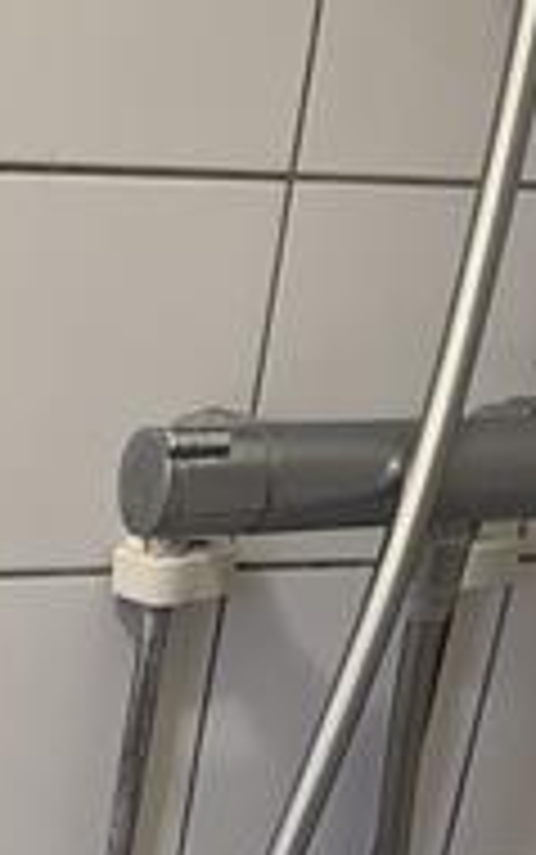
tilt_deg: -30.2
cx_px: -270
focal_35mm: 87
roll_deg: -2.0
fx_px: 2030
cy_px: 1314
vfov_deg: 20.2
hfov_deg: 14.1
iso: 320
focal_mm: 4.2
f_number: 1.6
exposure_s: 1/59
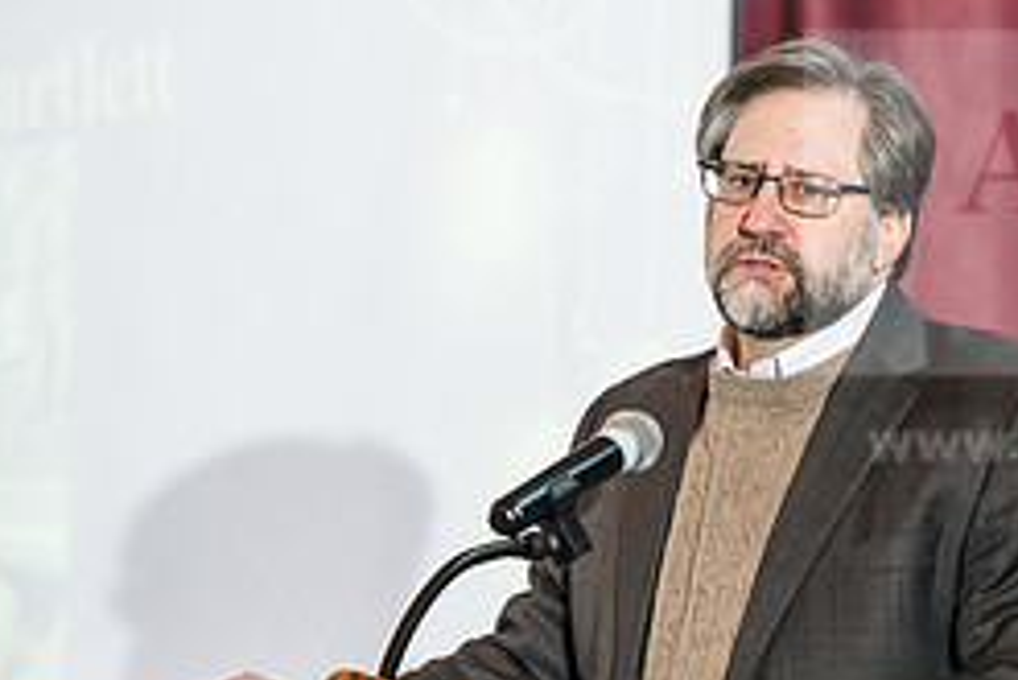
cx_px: 680
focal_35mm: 435
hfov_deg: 4.7
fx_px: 12308
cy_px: 530
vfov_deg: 3.2
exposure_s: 1/200
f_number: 3.5
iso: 1250
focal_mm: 185
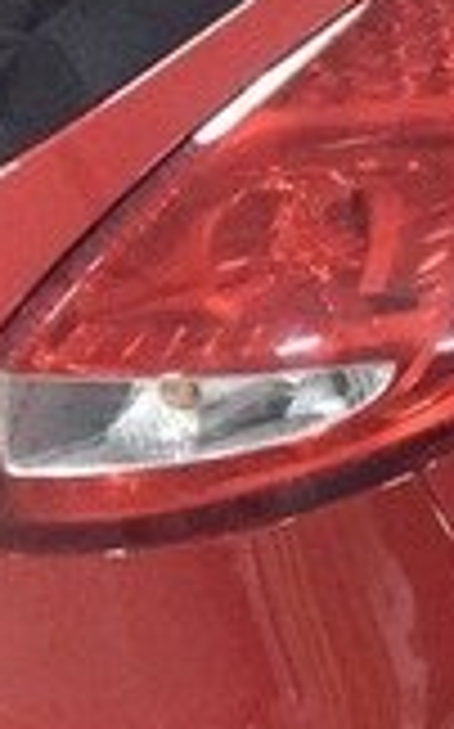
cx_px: 1245
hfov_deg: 9.0
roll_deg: -1.3
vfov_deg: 16.7
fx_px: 2479
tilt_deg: -25.3
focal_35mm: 125
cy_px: 403
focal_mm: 4.15
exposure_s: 1/17
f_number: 2.2
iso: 400
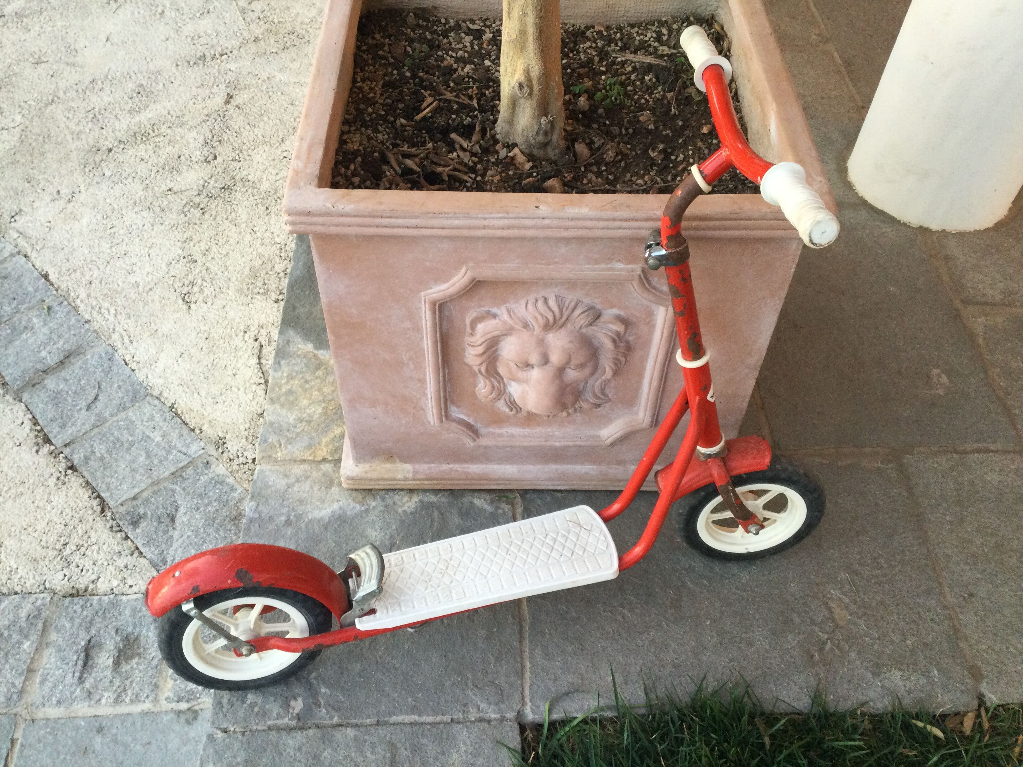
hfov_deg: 58.4
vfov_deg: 45.4
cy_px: 384
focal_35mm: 31
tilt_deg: -50.4
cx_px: 512
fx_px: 916
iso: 50
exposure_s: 1/33
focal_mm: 3.3
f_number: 2.4
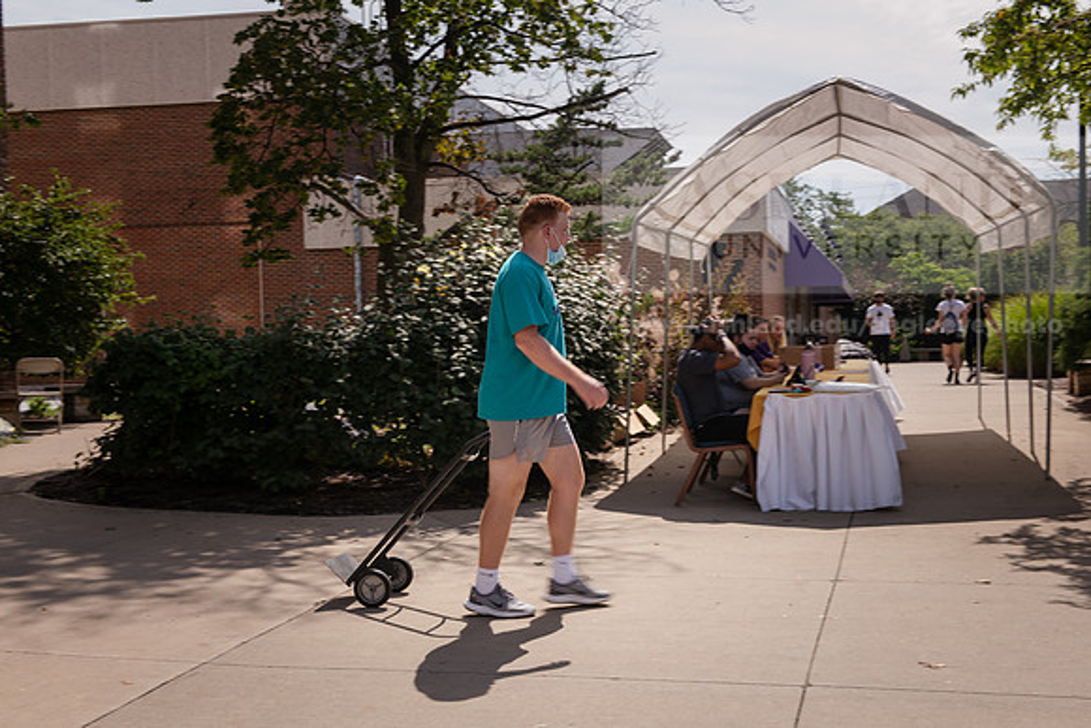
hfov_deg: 39.6
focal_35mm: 50
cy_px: 364
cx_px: 546
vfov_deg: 27.0
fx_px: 1516
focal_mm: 50
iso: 31
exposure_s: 1/80
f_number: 8
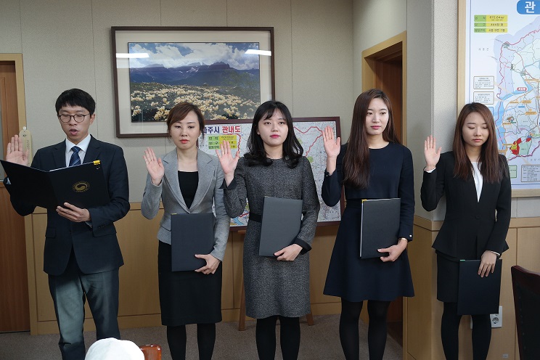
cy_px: 180
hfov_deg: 53.1
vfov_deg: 36.9
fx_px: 540
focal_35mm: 36
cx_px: 270
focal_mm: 24
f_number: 4
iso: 400
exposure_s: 1/50
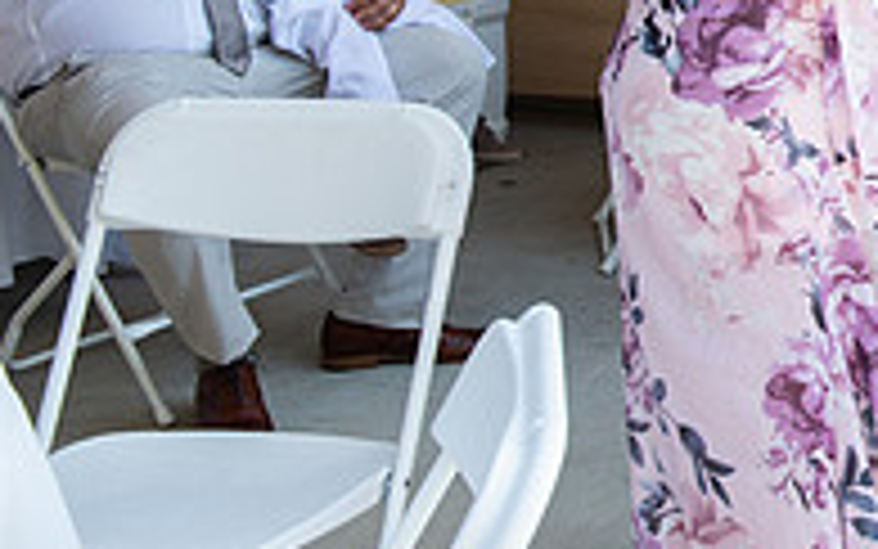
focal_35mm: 103
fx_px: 2465
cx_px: 1247
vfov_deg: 12.5
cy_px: -25
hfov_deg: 18.3
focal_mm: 34
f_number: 6.3
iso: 200
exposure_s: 1/250
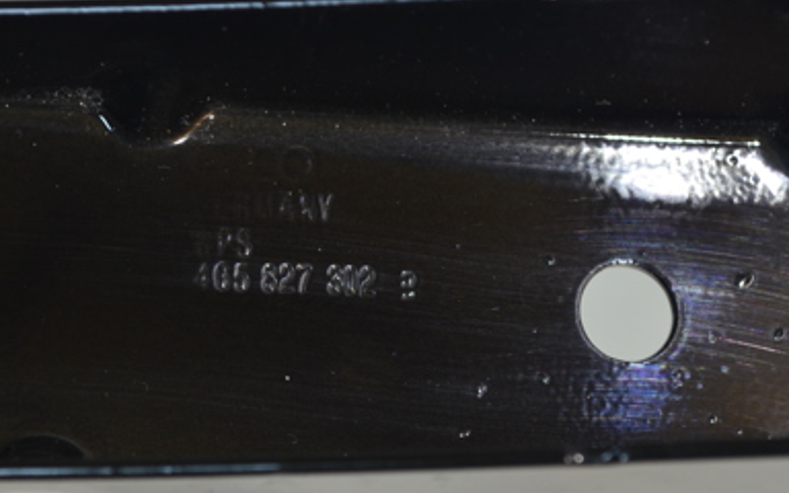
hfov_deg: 17.1
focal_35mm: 122
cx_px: 316
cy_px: 262
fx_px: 2623
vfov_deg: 10.7
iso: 400
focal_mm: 48
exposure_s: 1/25
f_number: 9
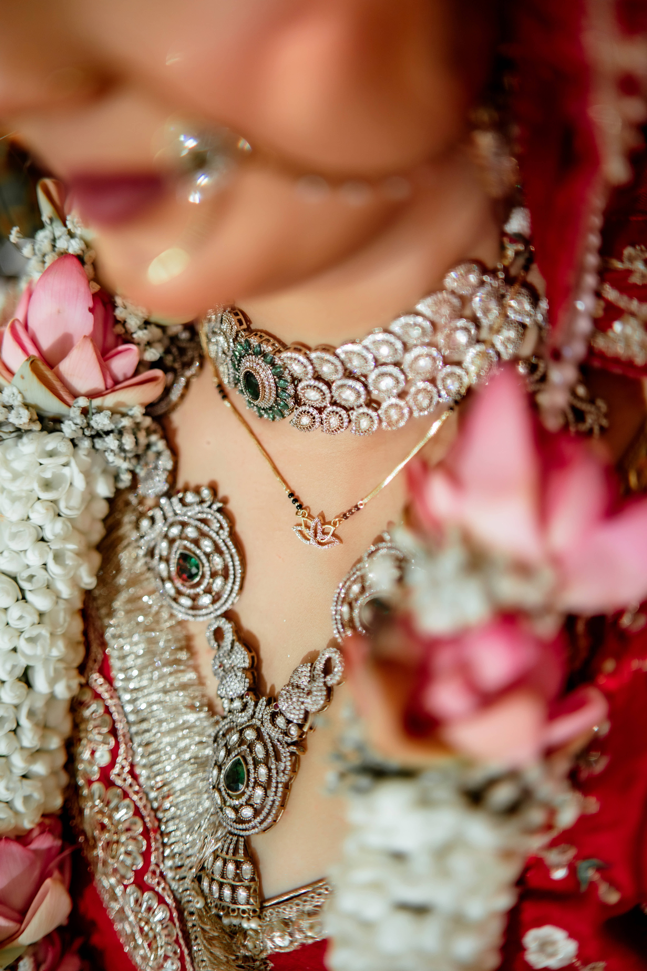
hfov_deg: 37.9
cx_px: 324
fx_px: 943
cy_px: 486
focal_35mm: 35
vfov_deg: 54.4
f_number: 1.4
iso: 320
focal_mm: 35
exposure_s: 1/250
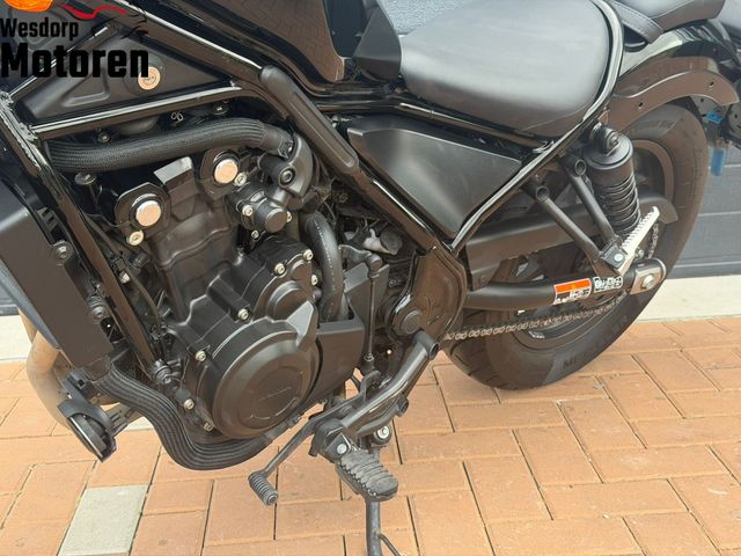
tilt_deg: -12.7
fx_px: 1028
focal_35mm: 48
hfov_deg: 39.7
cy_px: 278
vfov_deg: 30.3
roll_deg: +4.0
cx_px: 370
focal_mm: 6.76
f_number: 1.78
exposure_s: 1/330
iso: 64
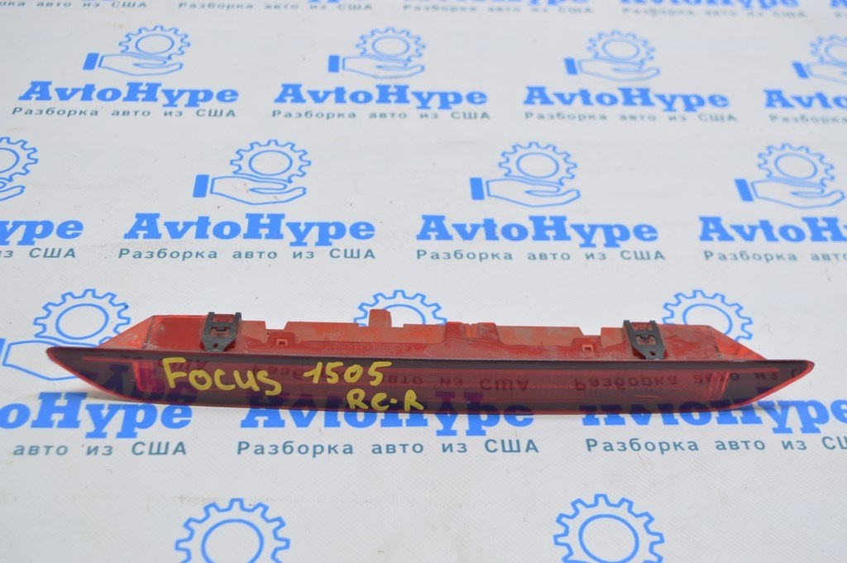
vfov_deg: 28.0
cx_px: 424
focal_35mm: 48
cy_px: 282
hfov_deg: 41.1
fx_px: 1128
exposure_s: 1/25
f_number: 5.6
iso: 400
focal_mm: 32
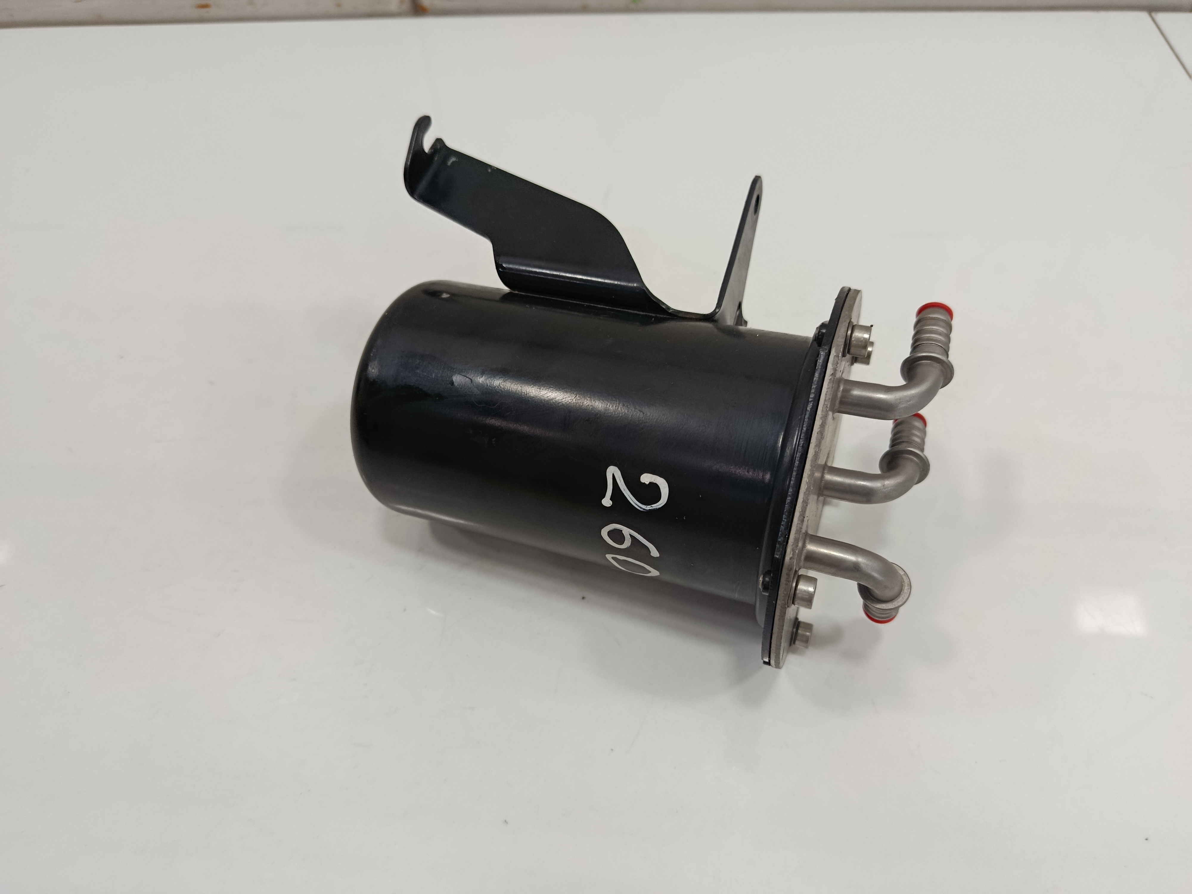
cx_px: 596
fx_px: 826
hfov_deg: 71.6
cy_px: 447
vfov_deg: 56.8
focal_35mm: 24
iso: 848
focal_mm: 5.24
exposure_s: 1/100
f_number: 1.7
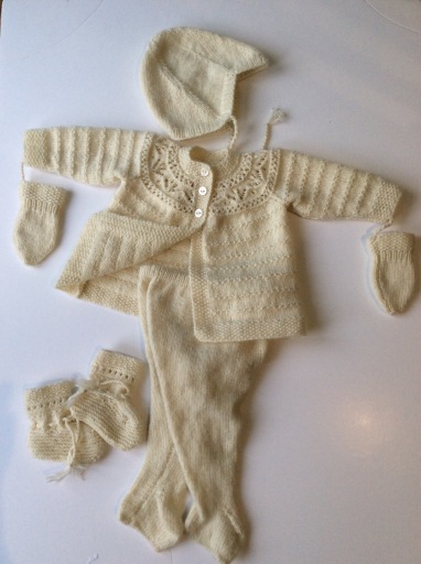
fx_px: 521
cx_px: 210
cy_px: 282
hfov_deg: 44.0
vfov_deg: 56.9
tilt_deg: -84.8
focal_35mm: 32
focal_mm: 3.3
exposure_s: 1/60
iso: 40
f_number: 2.4
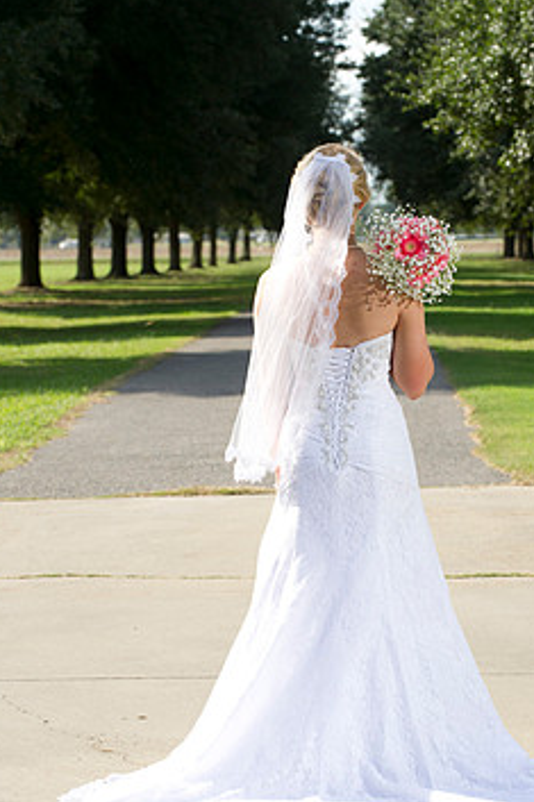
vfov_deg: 13.4
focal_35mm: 153
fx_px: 3407
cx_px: 306
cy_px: 500
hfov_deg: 9.0
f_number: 7.1
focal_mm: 120
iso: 250
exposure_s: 1/250
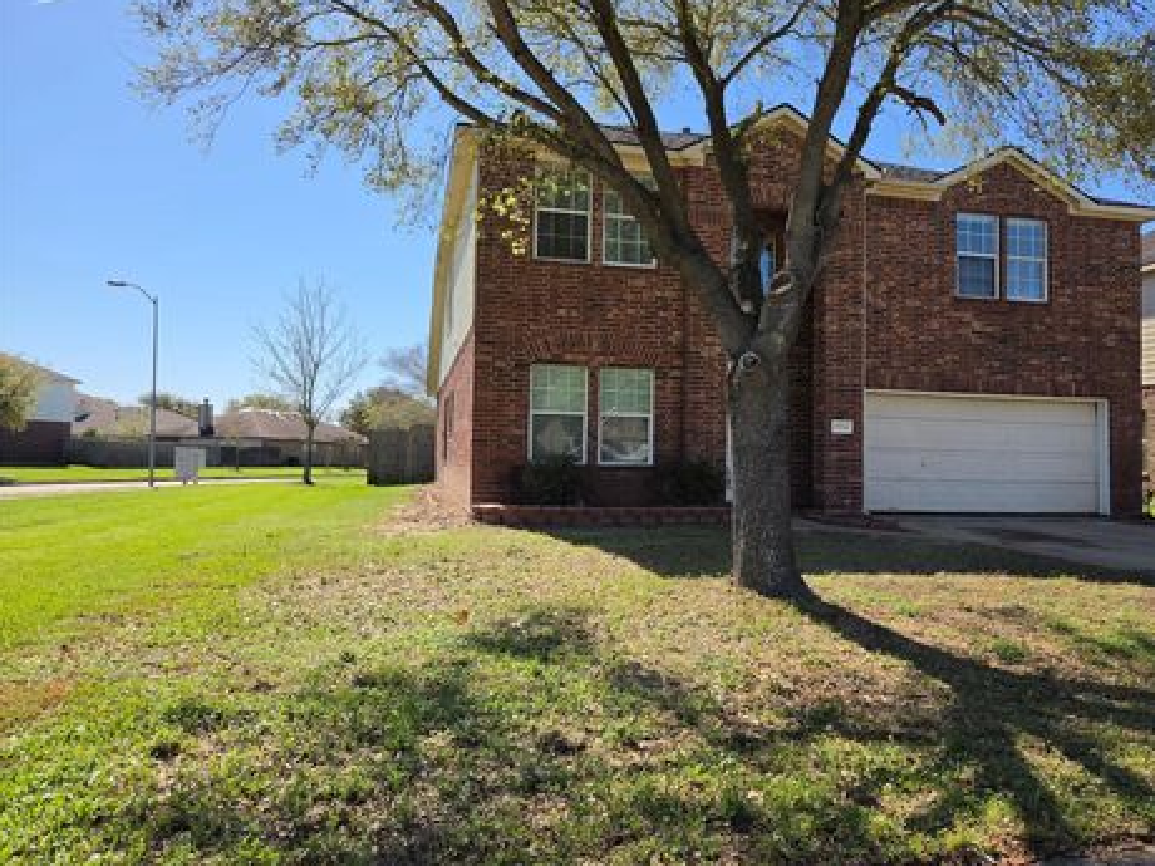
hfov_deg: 69.3
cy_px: 415
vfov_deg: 54.9
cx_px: 625
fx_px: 834
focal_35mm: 25
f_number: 1.8
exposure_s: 1/4010
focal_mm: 5.4
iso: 80
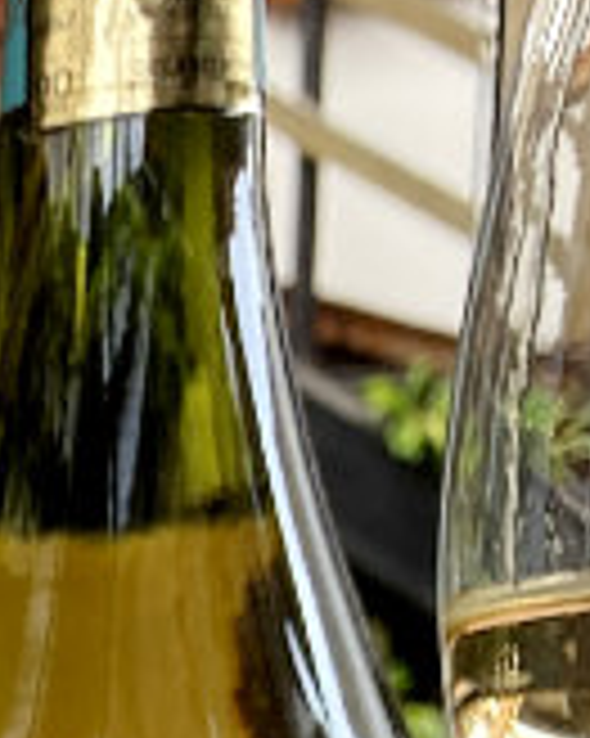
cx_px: -1022
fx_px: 3889
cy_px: 1757
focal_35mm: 178
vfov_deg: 9.6
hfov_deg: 7.8
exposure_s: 1/121
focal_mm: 4
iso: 64
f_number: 1.8
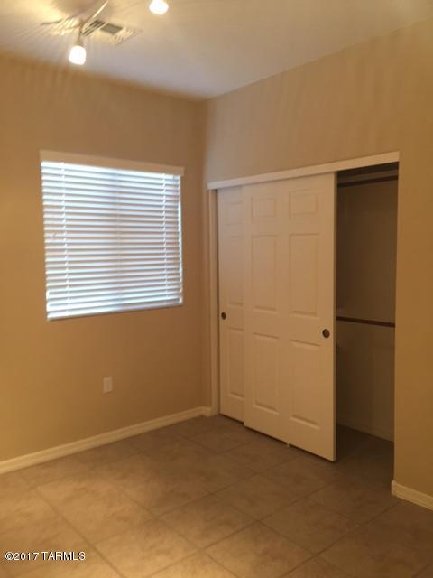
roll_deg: +0.1
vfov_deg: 61.7
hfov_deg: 48.2
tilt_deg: -4.8
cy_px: 289
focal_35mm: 29
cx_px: 216
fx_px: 484
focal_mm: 4.15
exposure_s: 1/30
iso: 125
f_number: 2.2
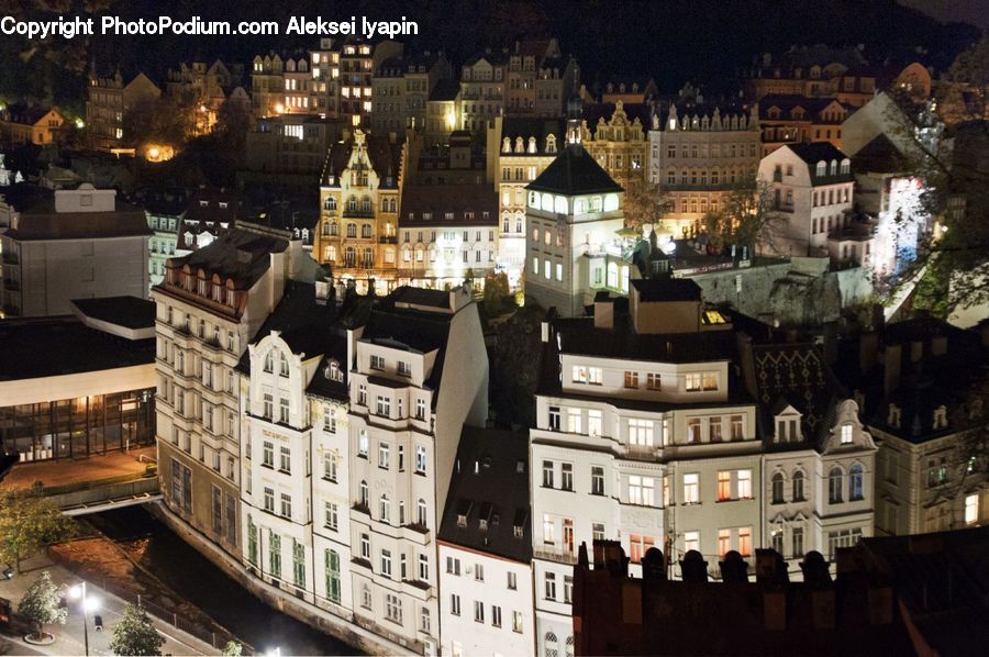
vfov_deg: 37.8
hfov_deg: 54.5
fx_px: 960
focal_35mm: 35
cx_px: 494
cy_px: 328
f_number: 4
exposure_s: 1/5
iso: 3200
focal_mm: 35
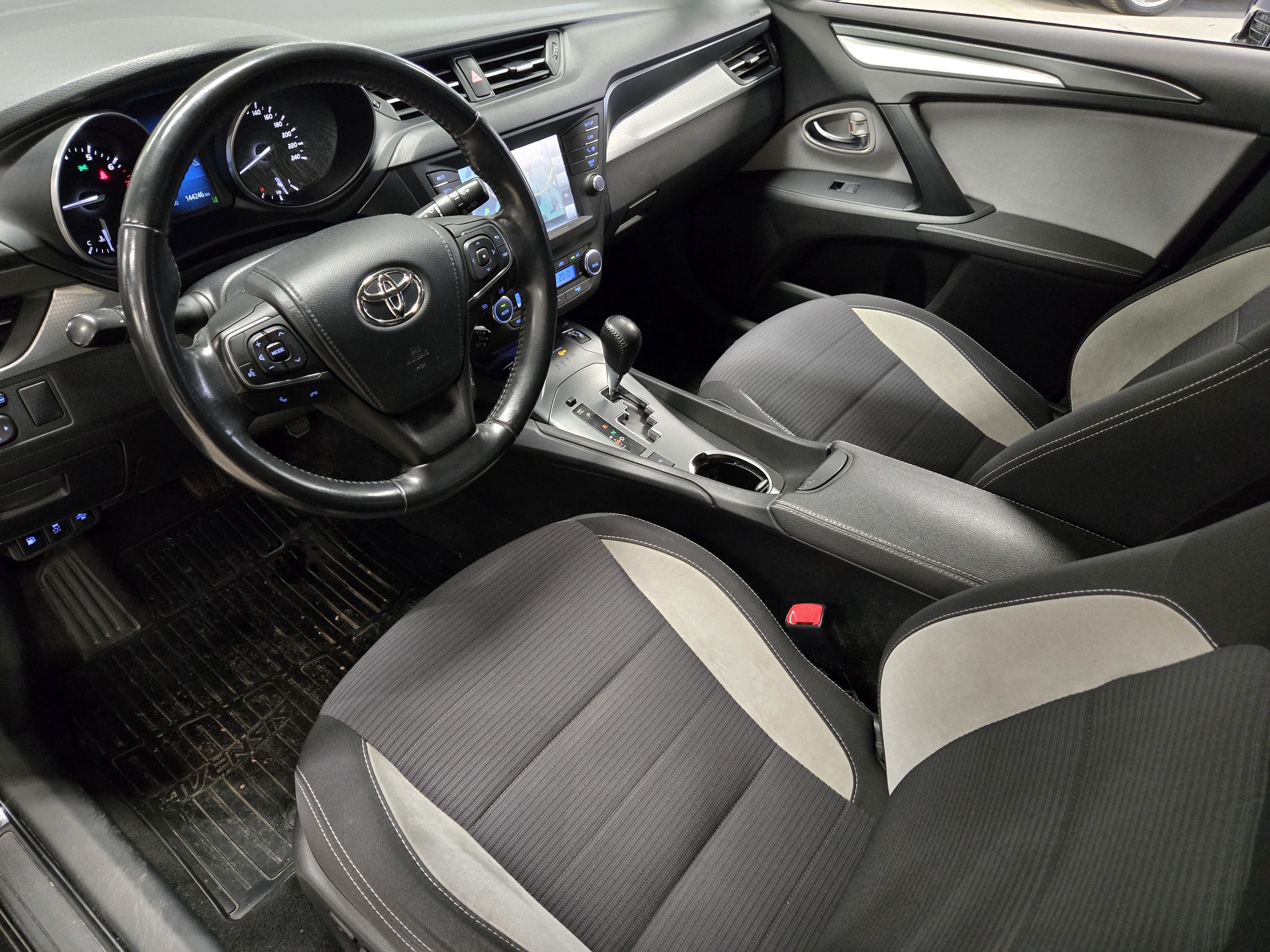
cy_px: 476
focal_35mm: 23
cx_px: 635
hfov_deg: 73.9
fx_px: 844
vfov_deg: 58.9
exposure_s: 1/100
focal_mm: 5.4
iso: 1600
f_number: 1.8
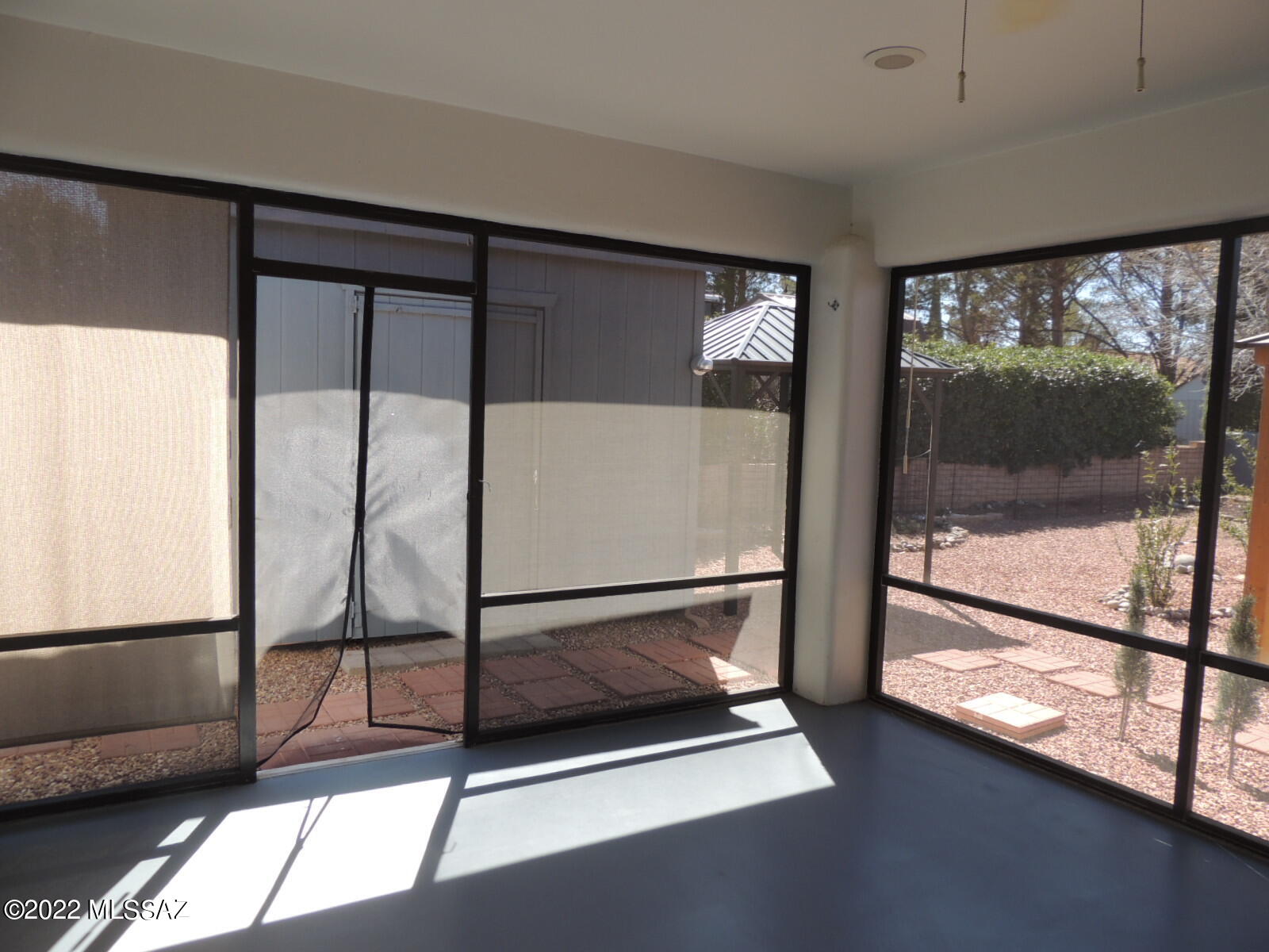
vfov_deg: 56.8
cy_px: 476
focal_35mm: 24
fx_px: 880
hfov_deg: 71.6
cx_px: 634
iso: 100
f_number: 3
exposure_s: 1/160
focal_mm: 4.3
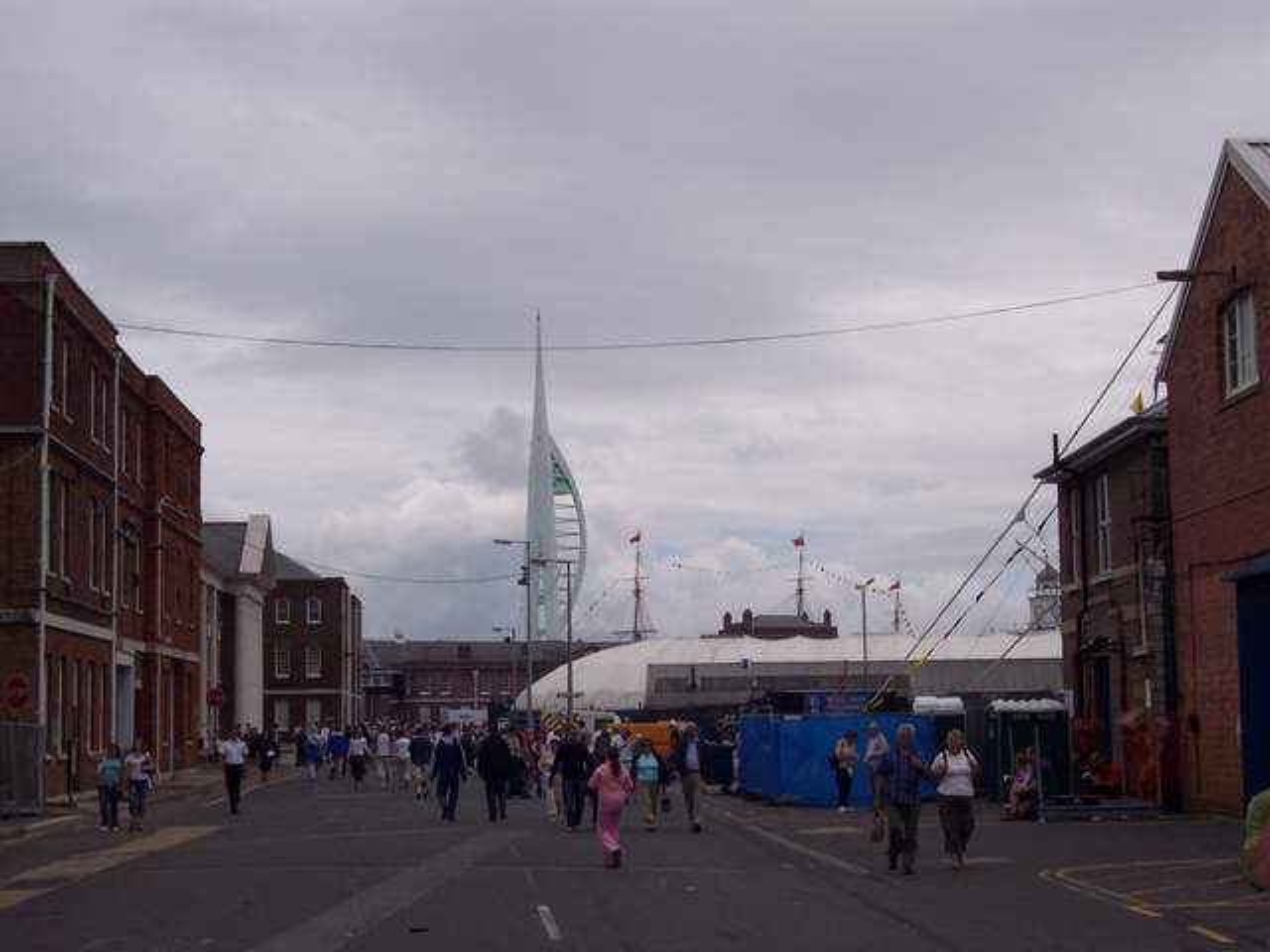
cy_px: 476
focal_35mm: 63
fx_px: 2311
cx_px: 635
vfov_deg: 23.3
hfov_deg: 30.7
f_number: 5.6
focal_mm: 13.3
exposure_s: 1/1000
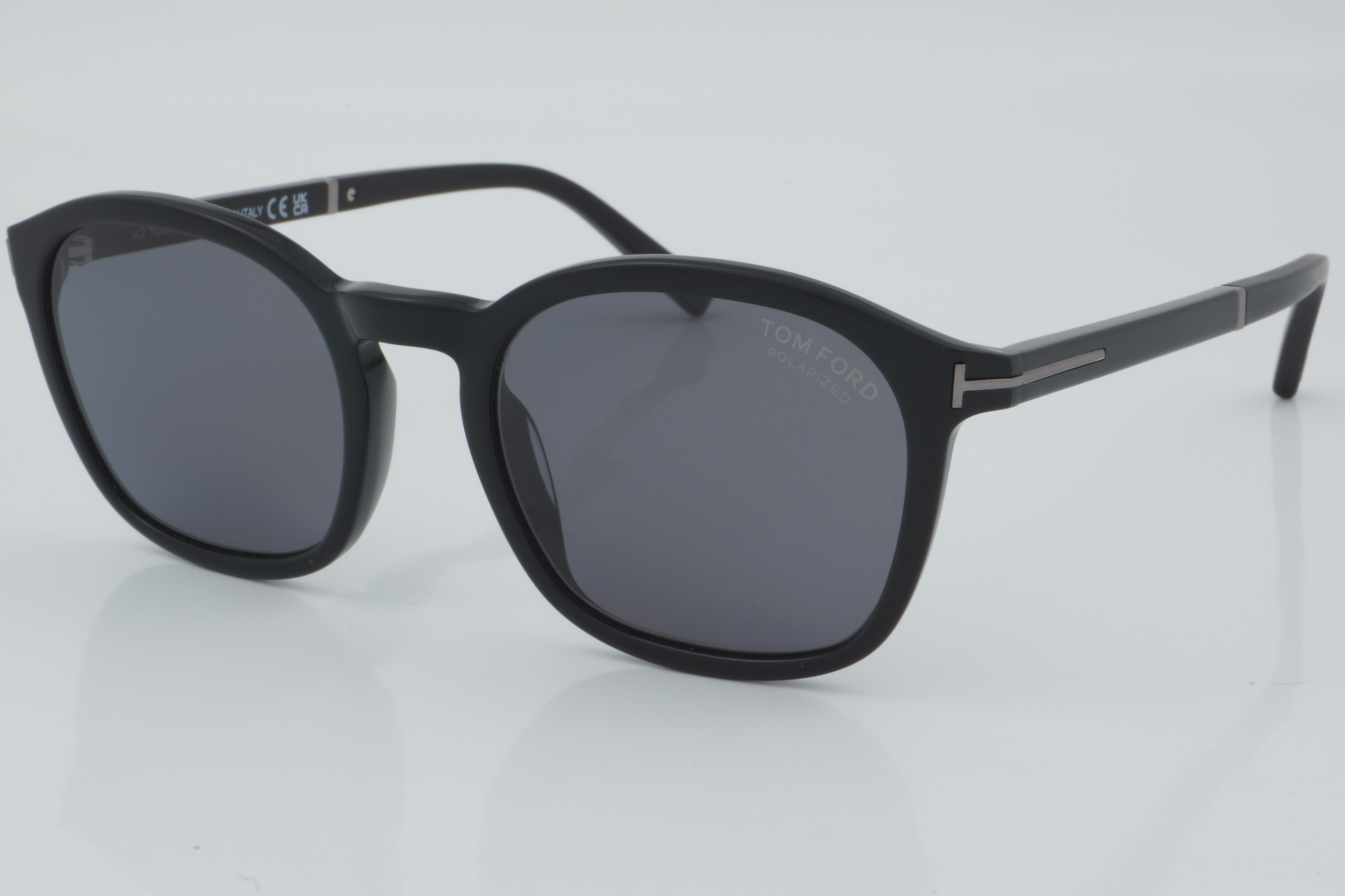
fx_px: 3082
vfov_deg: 16.6
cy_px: 448
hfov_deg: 24.6
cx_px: 672
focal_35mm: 82
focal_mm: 55
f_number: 32
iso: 100
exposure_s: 1/4
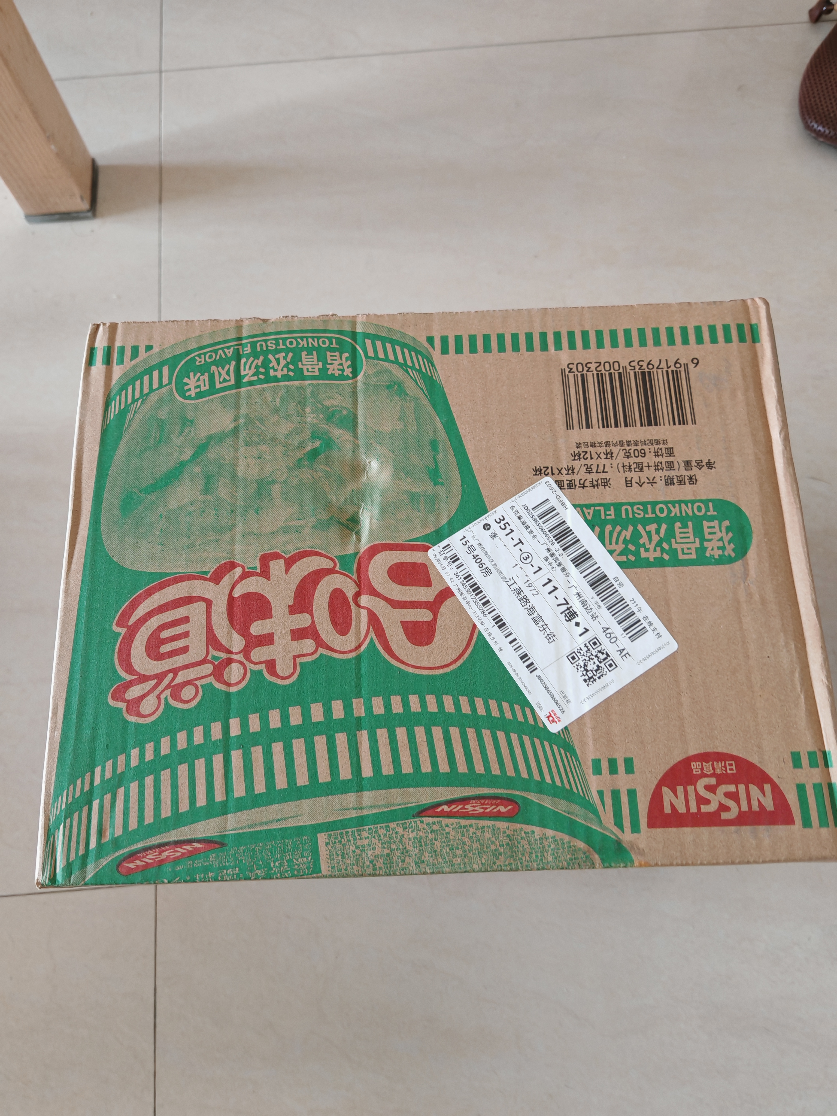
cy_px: 558
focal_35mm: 27
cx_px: 418
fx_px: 870
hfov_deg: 51.4
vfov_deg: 65.3
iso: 1000
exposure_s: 1/33
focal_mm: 6.67
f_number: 1.9
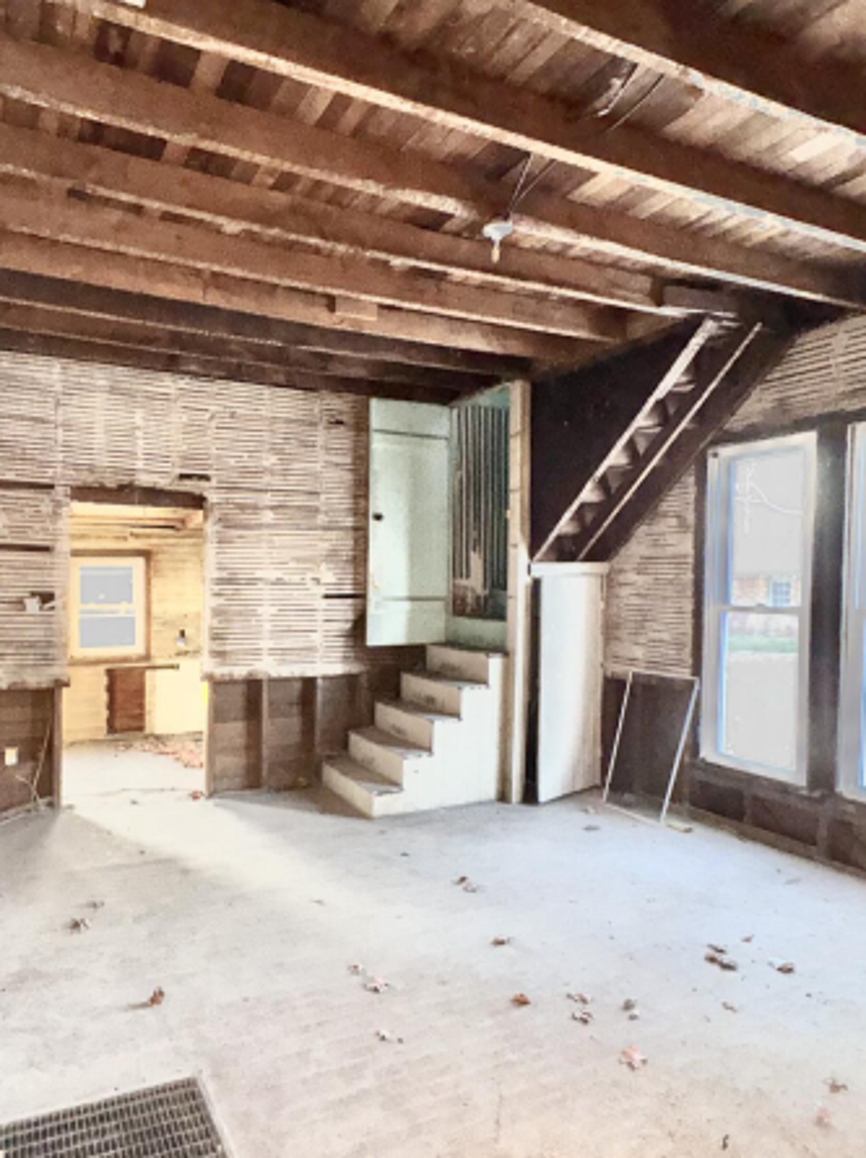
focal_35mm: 21
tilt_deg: -2.2
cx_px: 281
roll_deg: -0.9
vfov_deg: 79.0
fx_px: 701
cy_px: 602
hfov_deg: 61.7
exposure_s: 1/60
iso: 160
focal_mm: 2.22
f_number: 2.2
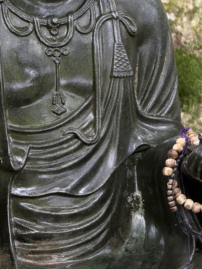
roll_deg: +0.4
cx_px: 57
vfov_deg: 8.3
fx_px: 1852
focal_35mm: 238
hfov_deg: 6.2
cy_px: 22
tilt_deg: -6.8
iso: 320
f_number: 2.8
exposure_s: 1/60
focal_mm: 15.66
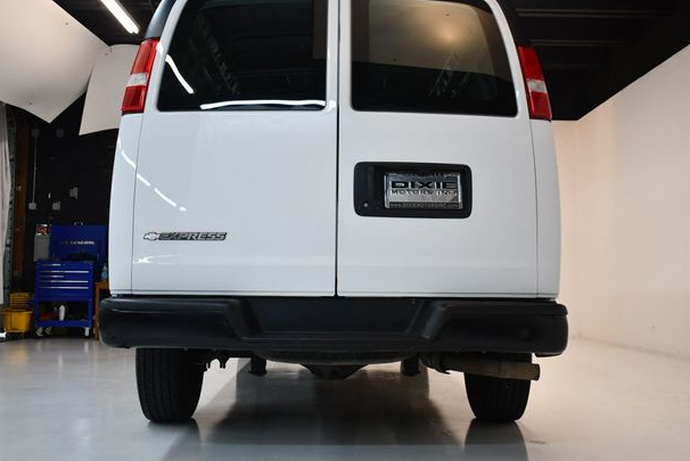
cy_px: 224
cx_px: 352
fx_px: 729
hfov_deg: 50.7
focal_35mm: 38
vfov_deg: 35.1
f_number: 3.5
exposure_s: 1/125
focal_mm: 18
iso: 1000
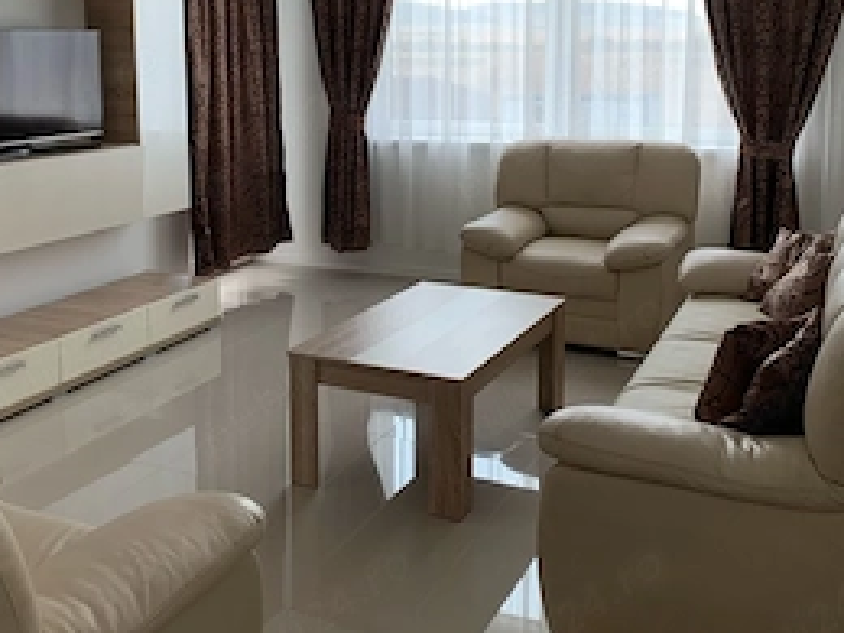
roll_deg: +0.6
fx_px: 975
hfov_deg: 46.7
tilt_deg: -4.5
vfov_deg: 35.2
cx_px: 370
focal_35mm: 40
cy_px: 162
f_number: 1.8
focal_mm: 4.25
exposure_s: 1/122
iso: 32
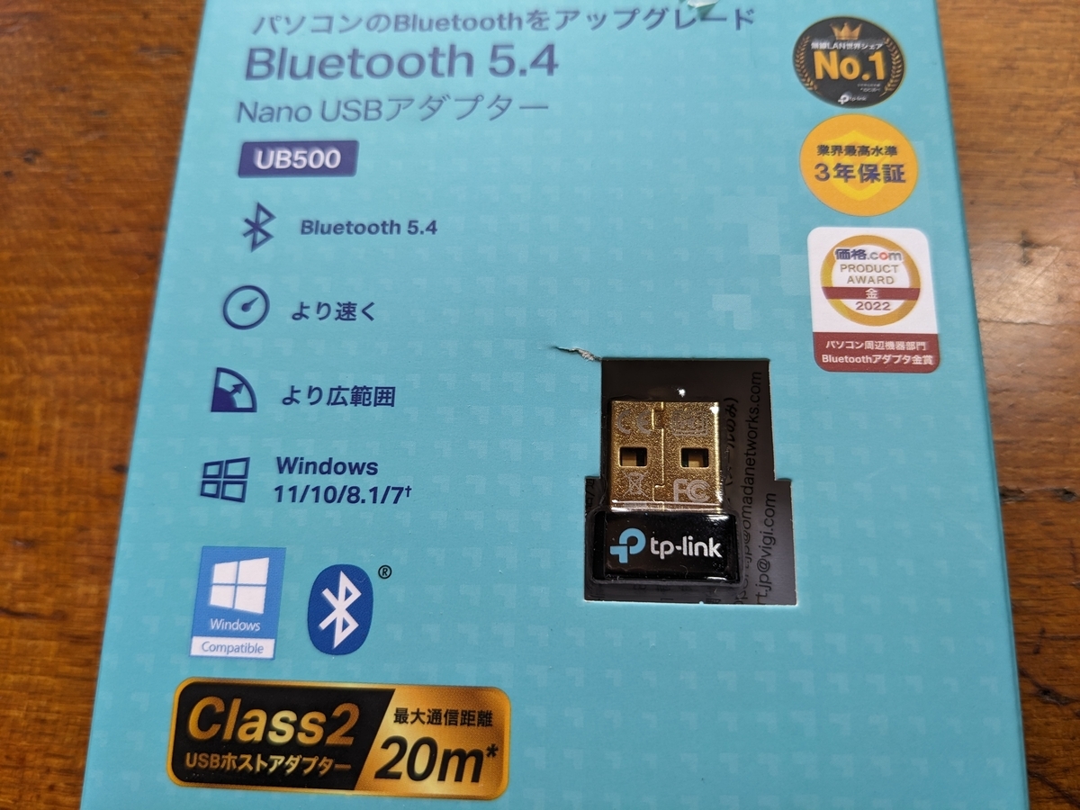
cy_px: 405
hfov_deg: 65.3
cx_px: 540
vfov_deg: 51.4
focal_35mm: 27
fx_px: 842
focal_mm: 4.38
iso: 47
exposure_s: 1/165
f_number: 1.73
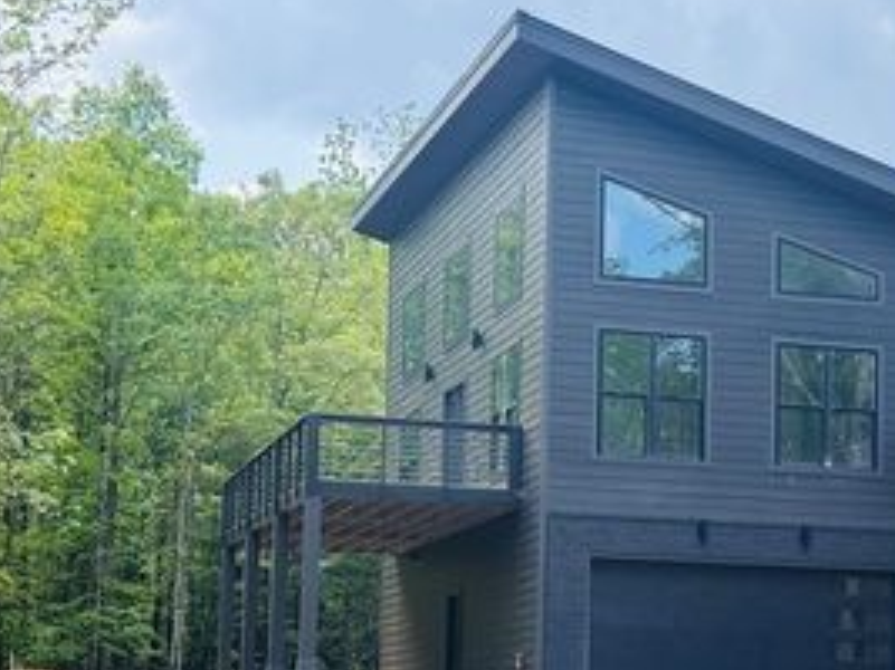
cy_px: 501
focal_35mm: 90
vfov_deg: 16.3
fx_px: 2326
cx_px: 707
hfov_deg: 21.5
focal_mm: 6.76
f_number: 1.78
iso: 64
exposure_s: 1/1637
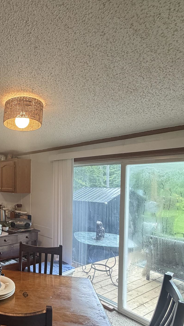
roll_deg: -0.5
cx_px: -12
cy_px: 188
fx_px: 217
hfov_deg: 38.9
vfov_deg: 73.6
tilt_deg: -1.2
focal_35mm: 25
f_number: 2.2
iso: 320
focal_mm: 2.22
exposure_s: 1/60
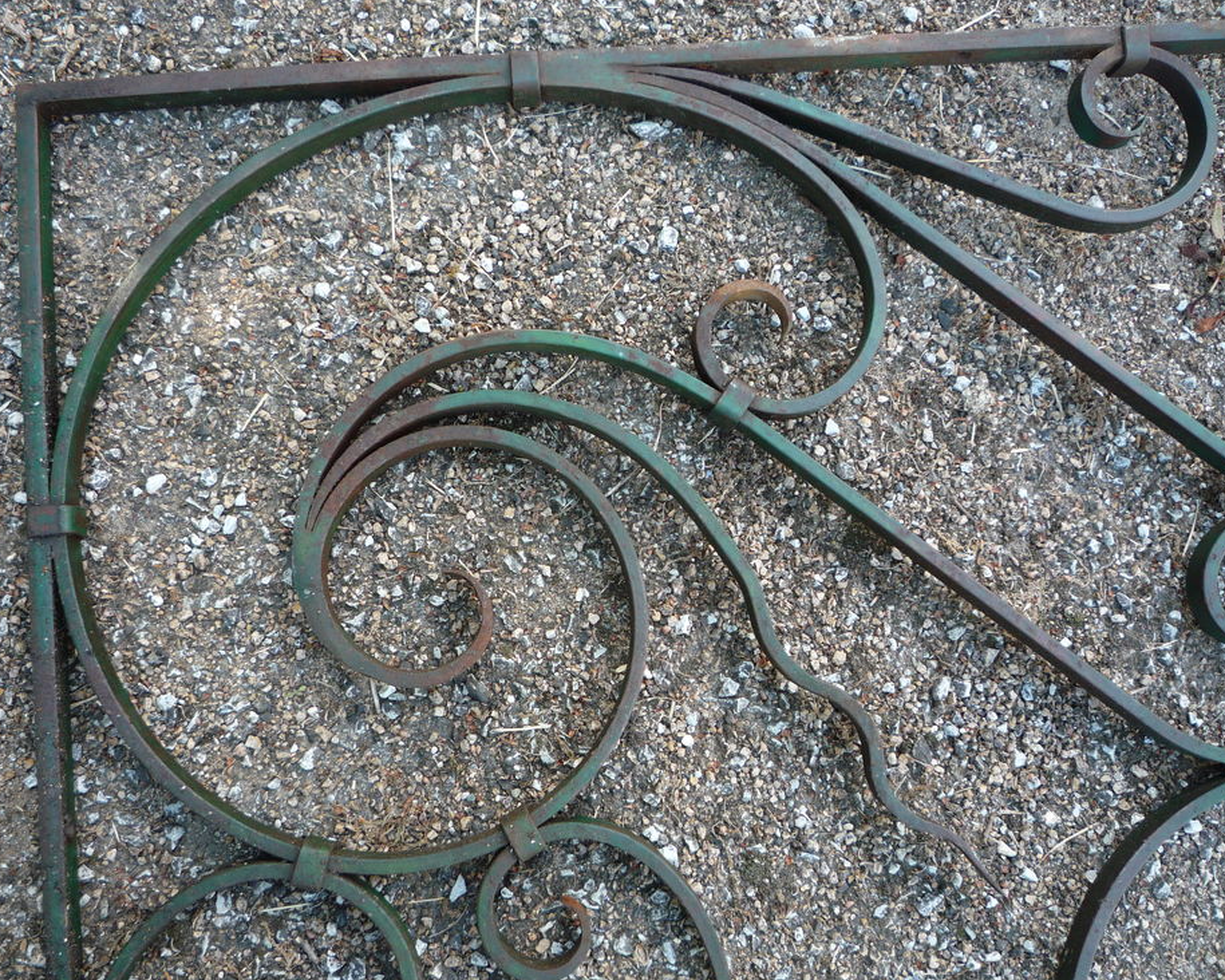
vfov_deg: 45.8
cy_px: 499
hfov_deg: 55.7
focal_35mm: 32
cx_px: 627
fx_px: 1160
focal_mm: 5.2
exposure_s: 1/50
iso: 100
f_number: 3.3
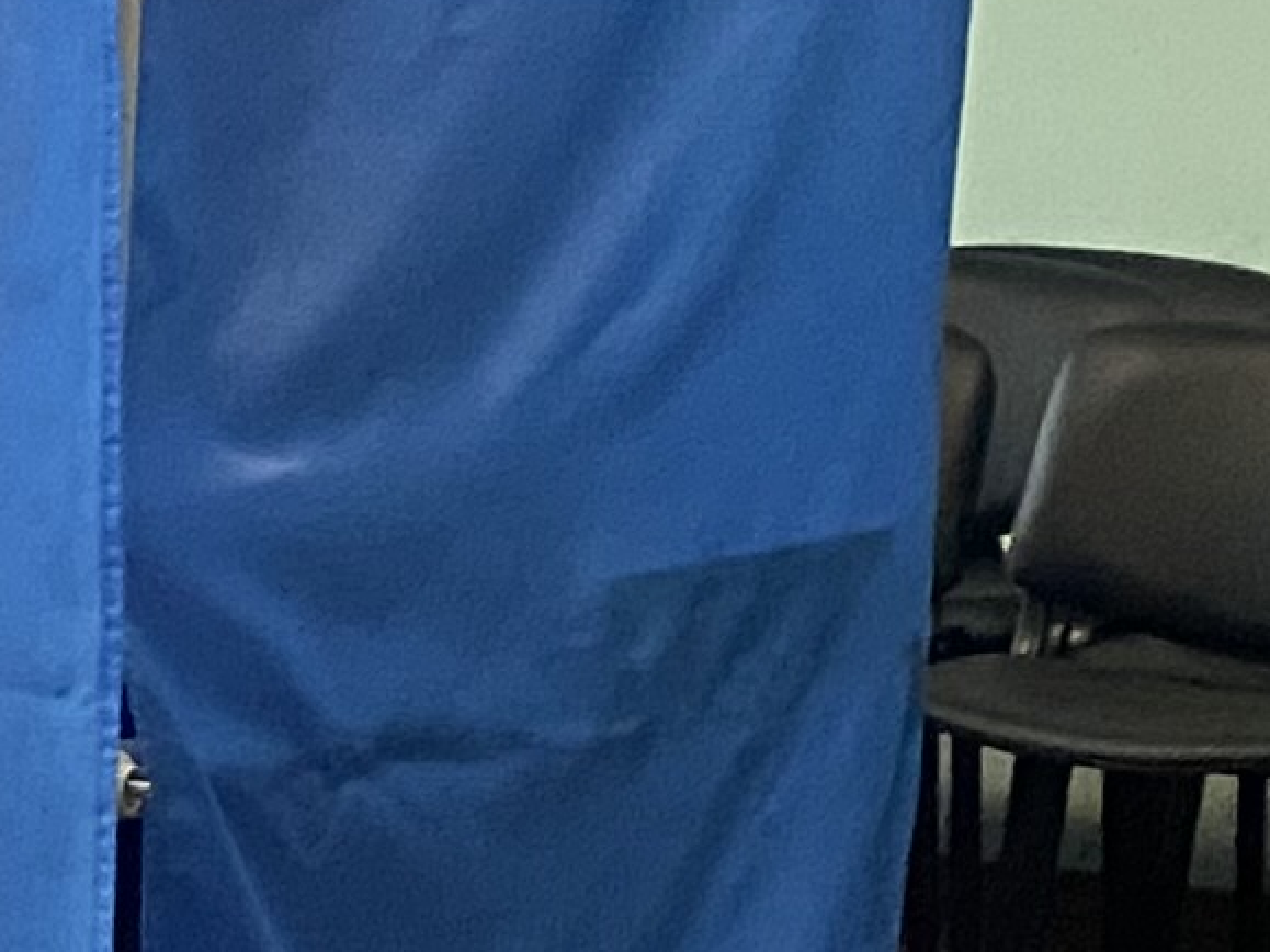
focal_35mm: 181
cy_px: 724
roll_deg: -2.5
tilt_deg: -9.3
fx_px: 6639
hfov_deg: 9.7
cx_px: -1772
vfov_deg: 8.2
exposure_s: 1/60
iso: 320
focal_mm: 4.25
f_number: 1.8
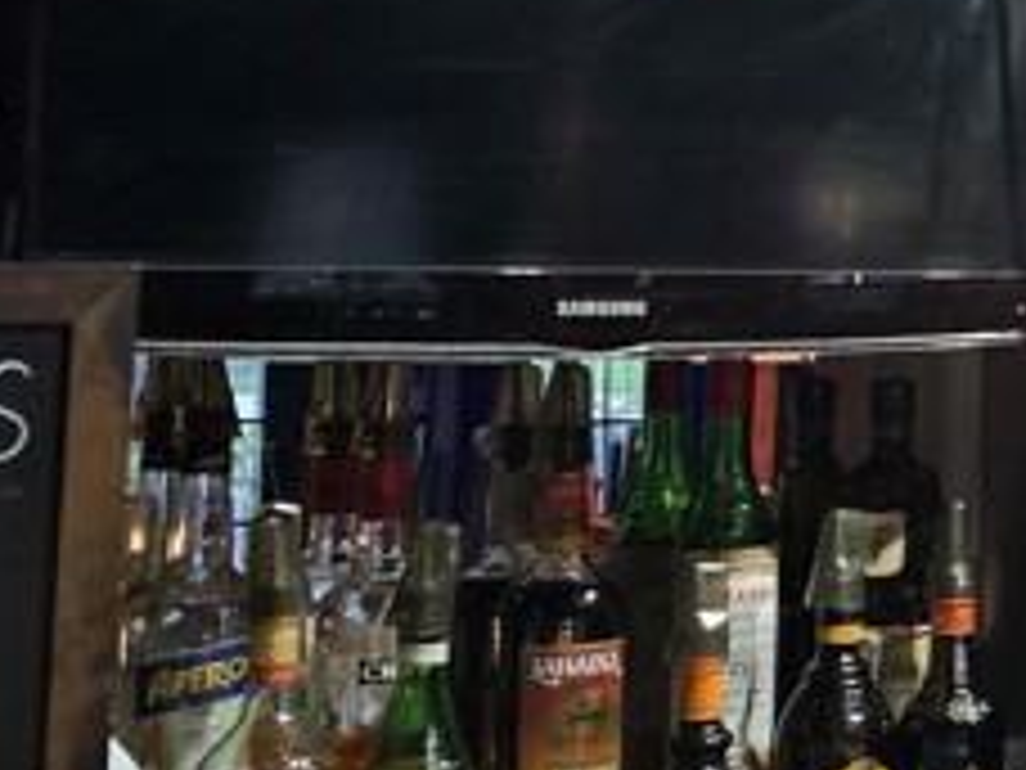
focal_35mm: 101
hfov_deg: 17.0
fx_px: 2994
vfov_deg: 14.5
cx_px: 1660
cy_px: 36
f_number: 1.7
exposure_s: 1/60
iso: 800
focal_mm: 6.3
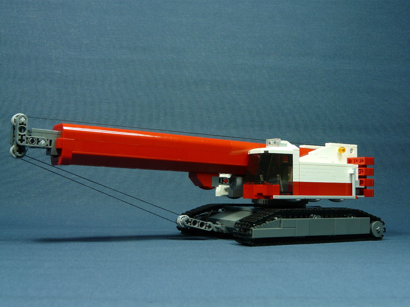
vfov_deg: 32.9
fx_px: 521
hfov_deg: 42.9
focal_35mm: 44
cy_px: 154
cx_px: 205
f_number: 5
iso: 100
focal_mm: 7.2
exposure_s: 1/5
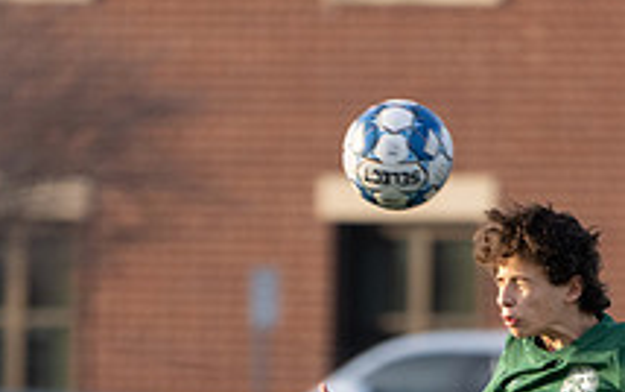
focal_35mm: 1661
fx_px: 28307
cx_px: 413
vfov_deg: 0.8
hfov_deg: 1.3
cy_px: 833
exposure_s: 1/1250
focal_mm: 400
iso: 800
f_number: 5.6
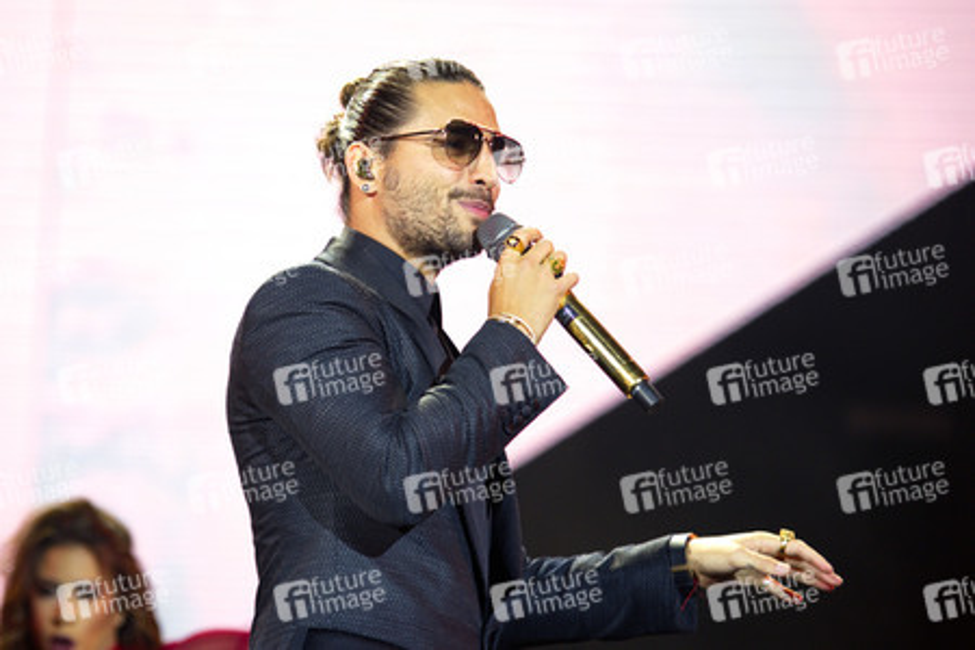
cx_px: 488
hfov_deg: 15.8
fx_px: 3521
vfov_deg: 10.5
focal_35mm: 130
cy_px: 325
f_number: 2.8
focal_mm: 130
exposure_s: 1/800
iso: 1600
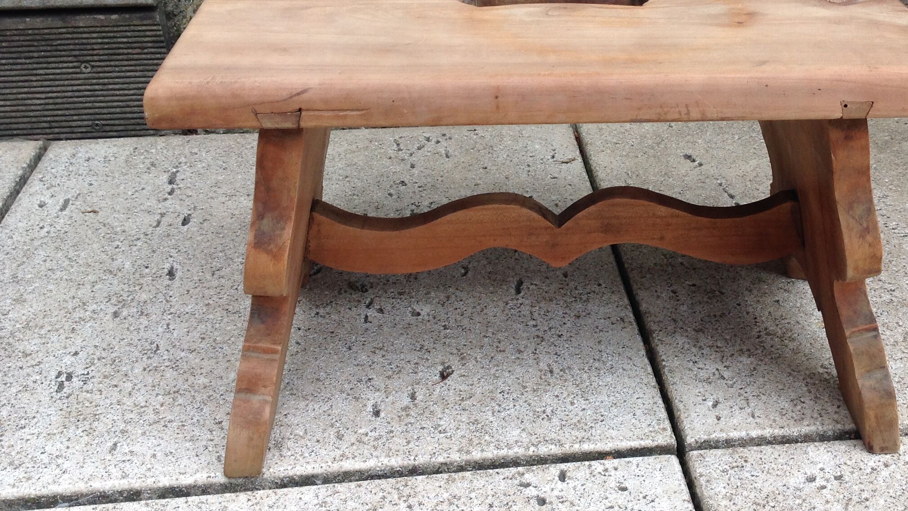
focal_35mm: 49
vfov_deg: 24.4
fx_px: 1180
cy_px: 210
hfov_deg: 41.8
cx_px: 562
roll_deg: -0.6
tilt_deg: -29.2
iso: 64
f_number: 2.4
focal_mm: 4.28
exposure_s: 1/60
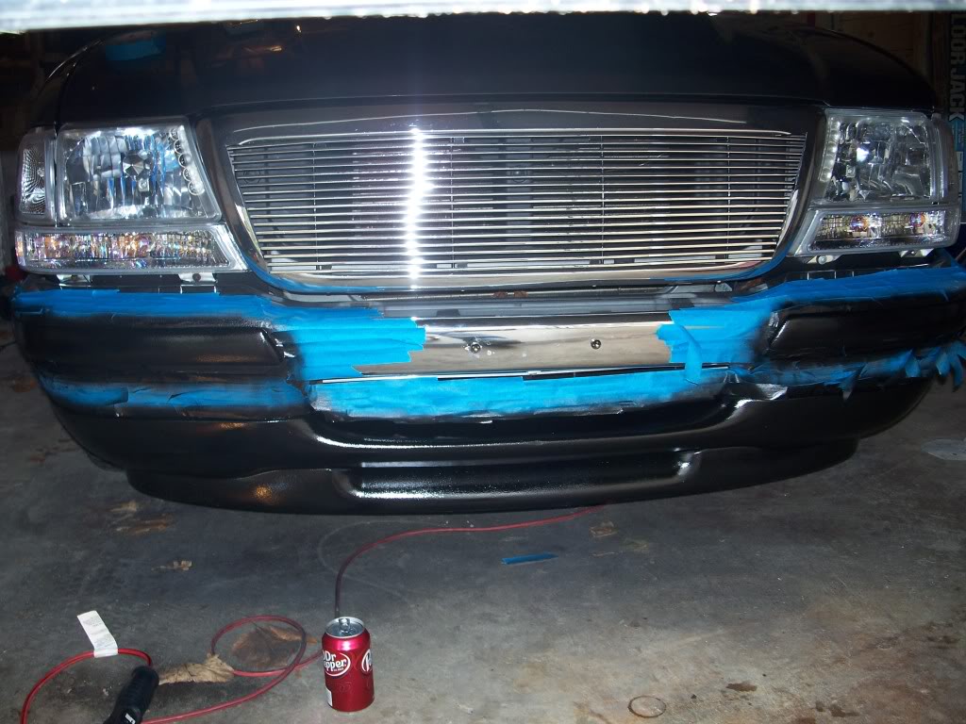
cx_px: 483
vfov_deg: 38.7
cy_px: 362
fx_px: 1033
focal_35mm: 37
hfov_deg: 50.1
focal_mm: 7.8
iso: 125
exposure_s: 1/60
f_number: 2.8
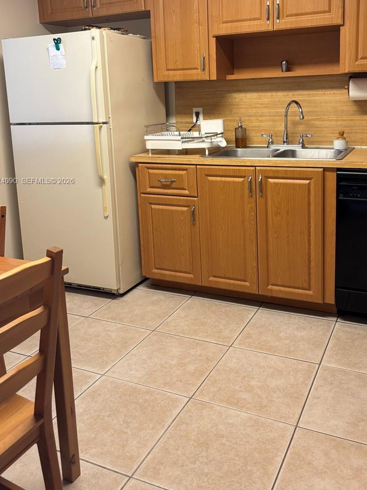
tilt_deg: -11.0
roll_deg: +1.0
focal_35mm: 33
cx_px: 211
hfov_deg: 42.8
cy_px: 181
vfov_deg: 54.7
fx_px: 466
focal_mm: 5.96
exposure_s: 1/60
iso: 125
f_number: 1.6
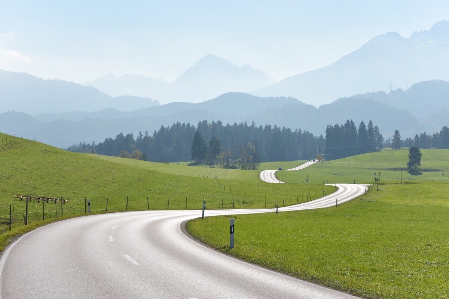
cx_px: 224
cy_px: 150
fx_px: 1160
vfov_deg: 14.7
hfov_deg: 21.9
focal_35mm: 93
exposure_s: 1/640
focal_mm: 62
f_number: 8
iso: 125
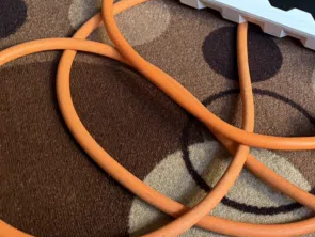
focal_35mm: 52
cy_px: 75
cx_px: 273
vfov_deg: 27.9
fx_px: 474
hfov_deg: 35.0
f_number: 1.78
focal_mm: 6.76
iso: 640
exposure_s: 1/33
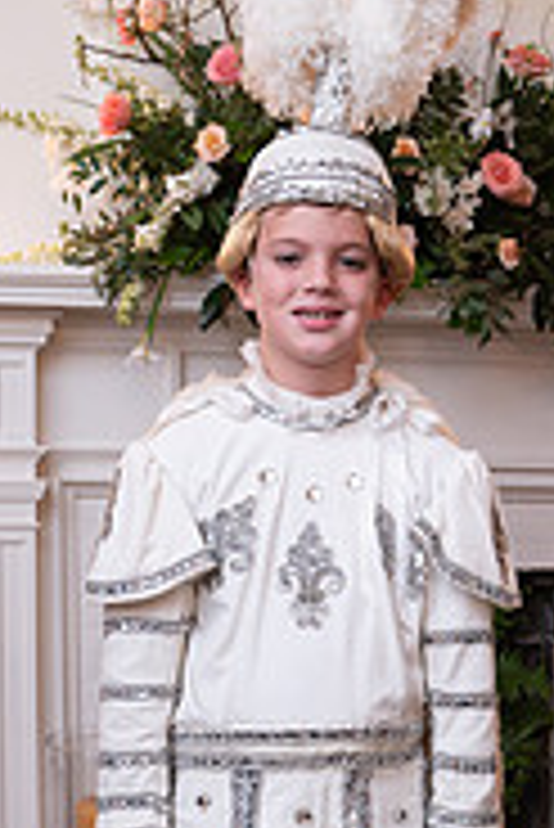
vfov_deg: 30.0
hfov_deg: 20.6
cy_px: 612
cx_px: 378
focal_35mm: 66
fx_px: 1521
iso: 800
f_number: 4.5
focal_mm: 27
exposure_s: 1/80
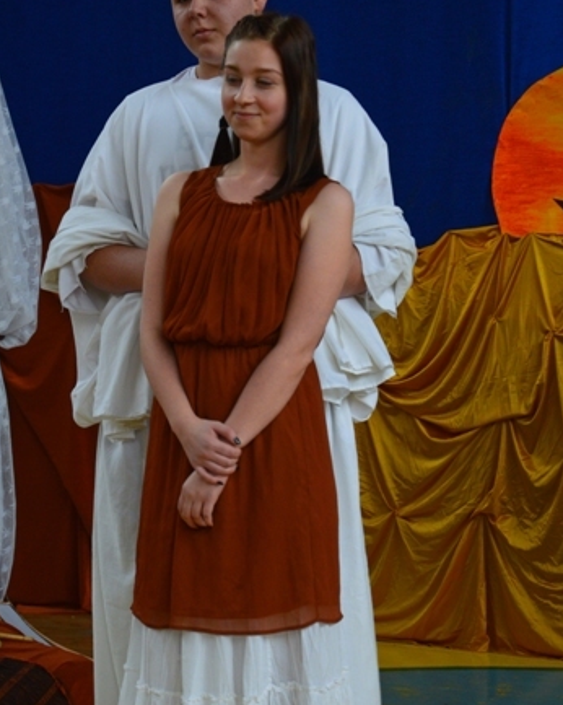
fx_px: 2689
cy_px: 366
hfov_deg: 12.0
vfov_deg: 14.9
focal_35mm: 129
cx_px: 262
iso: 800
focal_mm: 62
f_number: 5.3
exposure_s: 1/30
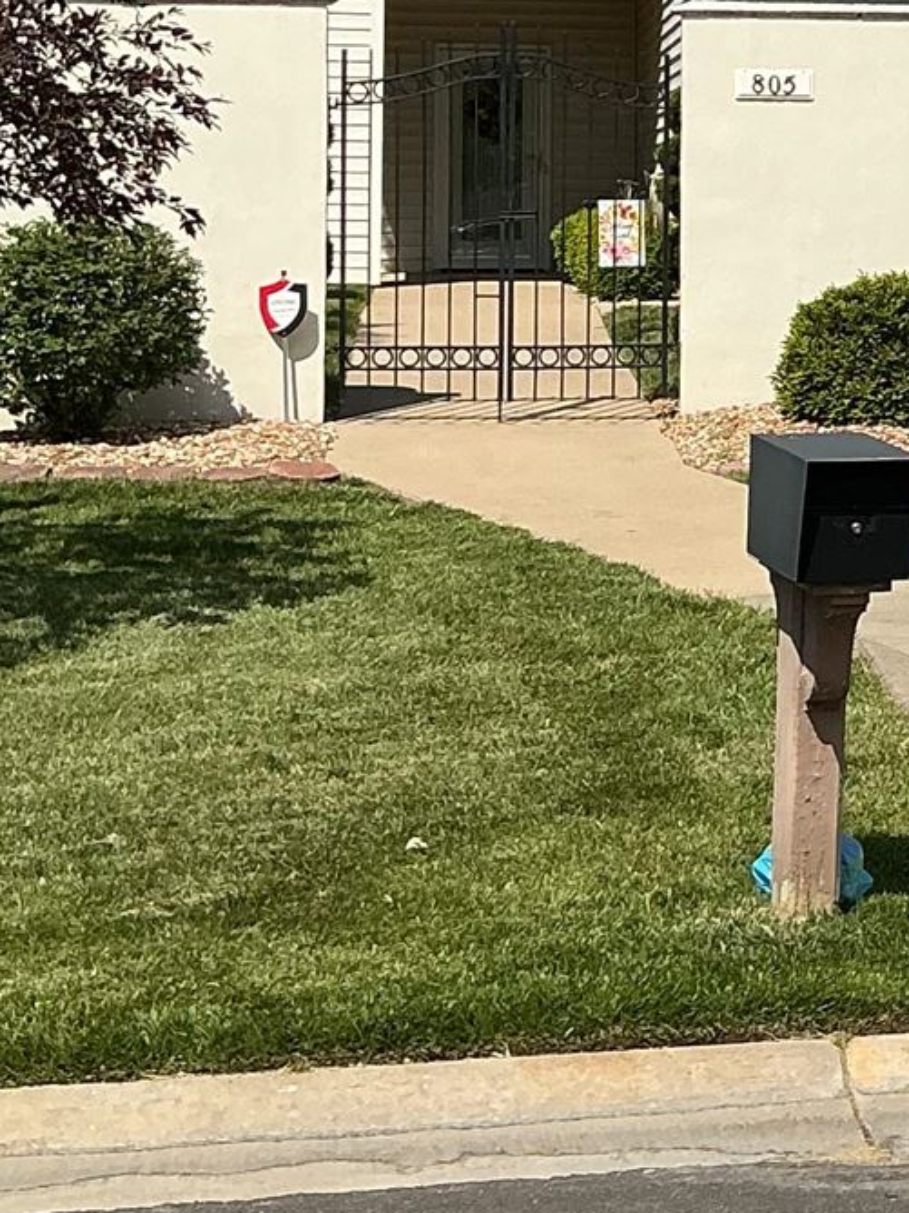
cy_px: 165
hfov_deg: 13.9
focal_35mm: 100
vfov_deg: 19.3
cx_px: 1364
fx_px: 3501
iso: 25
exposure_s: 1/2667
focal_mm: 3
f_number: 1.8
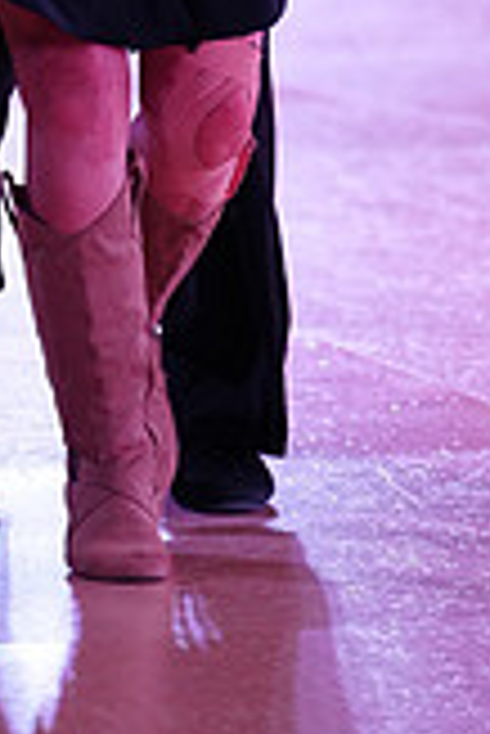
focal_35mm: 391
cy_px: -513
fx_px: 7965
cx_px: 92
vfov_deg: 5.2
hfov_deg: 3.5
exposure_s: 1/500
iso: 1600
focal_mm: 110
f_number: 2.8
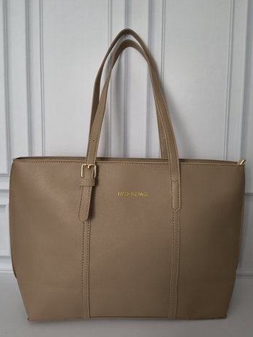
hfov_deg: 49.7
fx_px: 273
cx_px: 134
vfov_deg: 63.4
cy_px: 159
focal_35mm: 28
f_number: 1.8
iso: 597
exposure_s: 1/100
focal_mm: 5.56
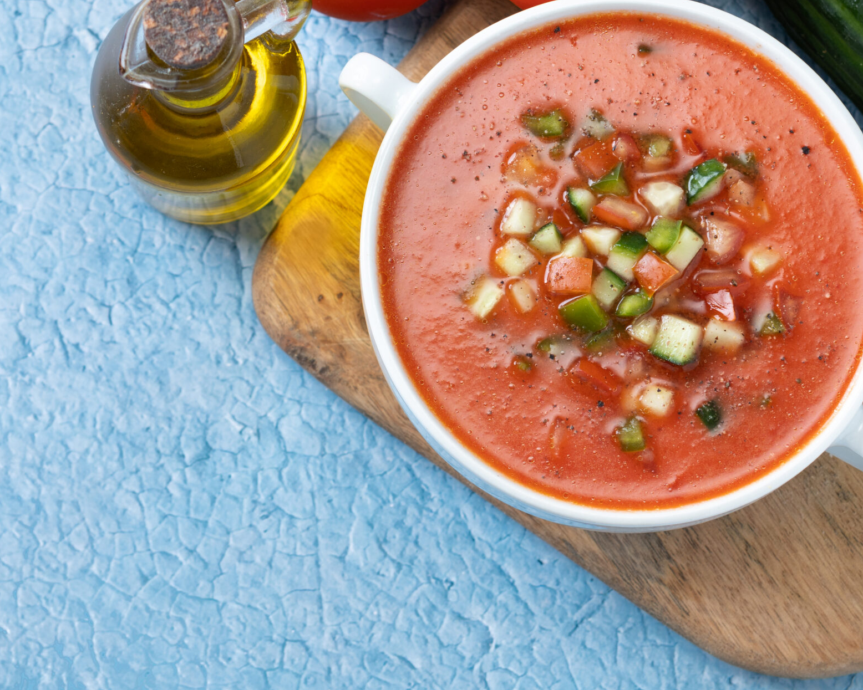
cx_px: 300
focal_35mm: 139
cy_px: 228
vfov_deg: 11.1
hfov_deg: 13.8
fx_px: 3550
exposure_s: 1/200
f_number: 5.6
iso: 100
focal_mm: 60
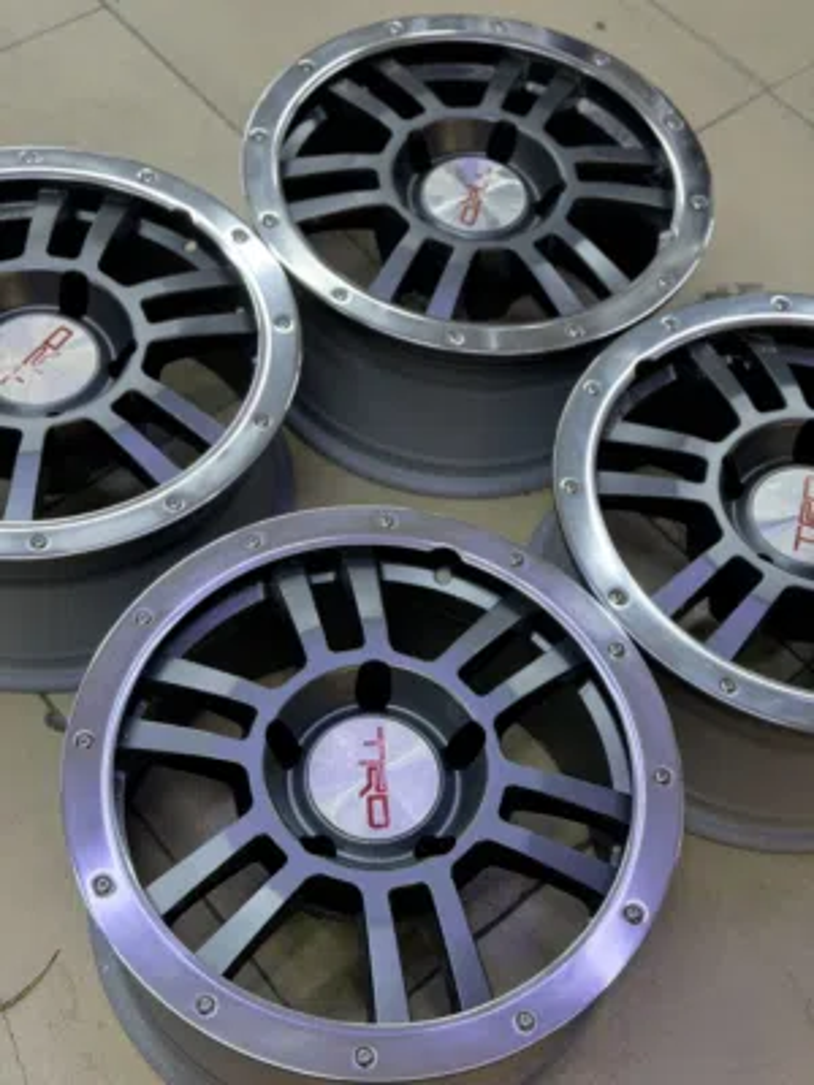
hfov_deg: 30.3
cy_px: 542
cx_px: 407
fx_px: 1505
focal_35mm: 48
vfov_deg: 39.7
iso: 80
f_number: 1.78
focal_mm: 6.76
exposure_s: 1/180
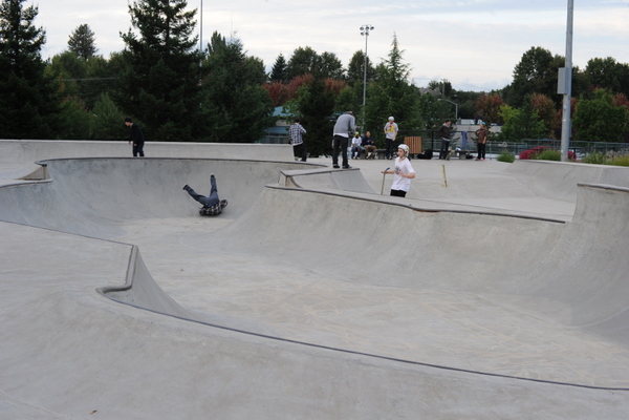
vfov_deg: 27.0
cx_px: 314
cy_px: 210
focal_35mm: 50
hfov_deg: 39.6
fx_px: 874
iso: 1000
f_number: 9
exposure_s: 1/100
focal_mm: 50
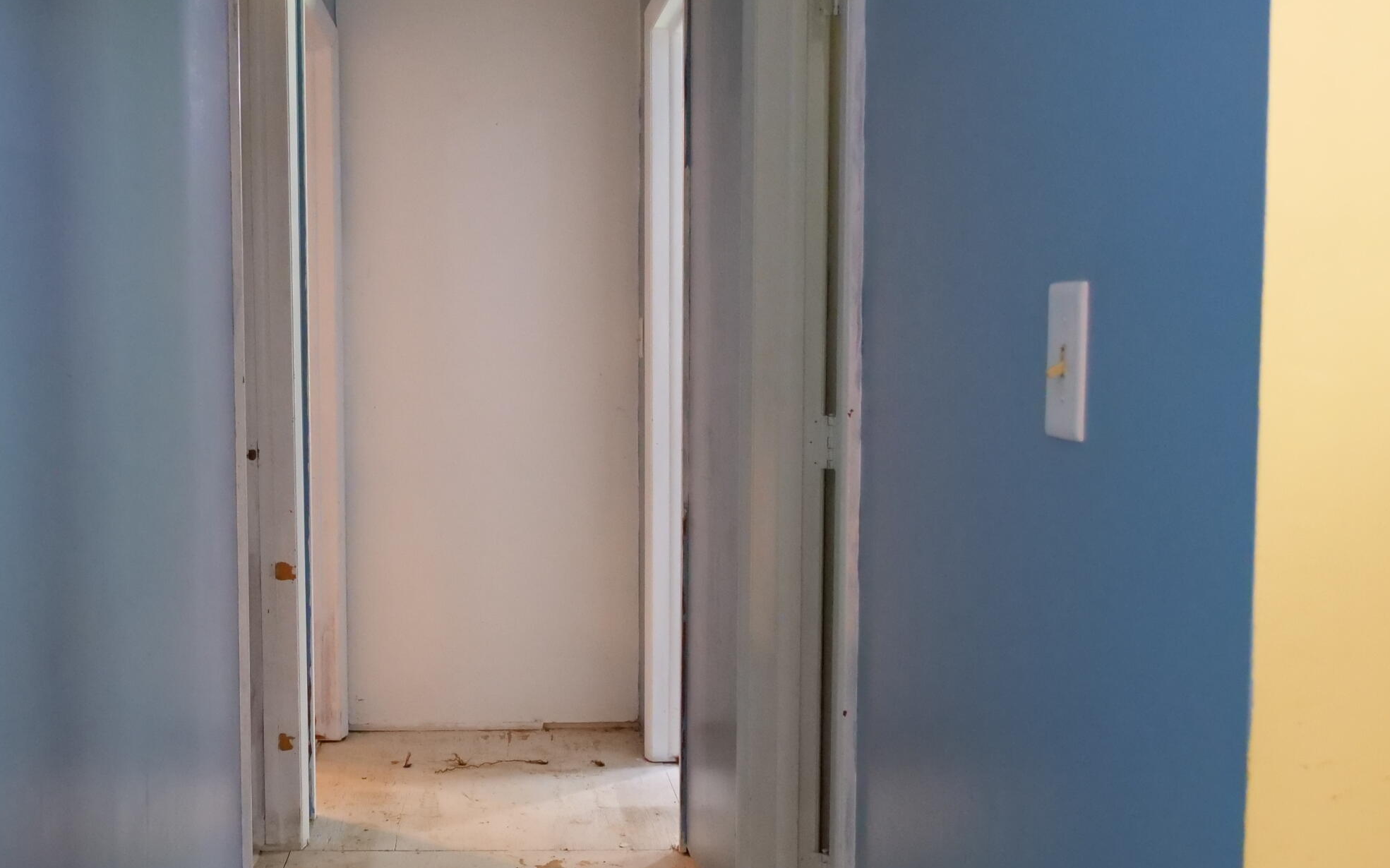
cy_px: 458
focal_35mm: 42
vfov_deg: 30.5
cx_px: 522
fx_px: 1591
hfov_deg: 46.8
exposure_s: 1/60
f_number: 2.8
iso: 2500
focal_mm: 13
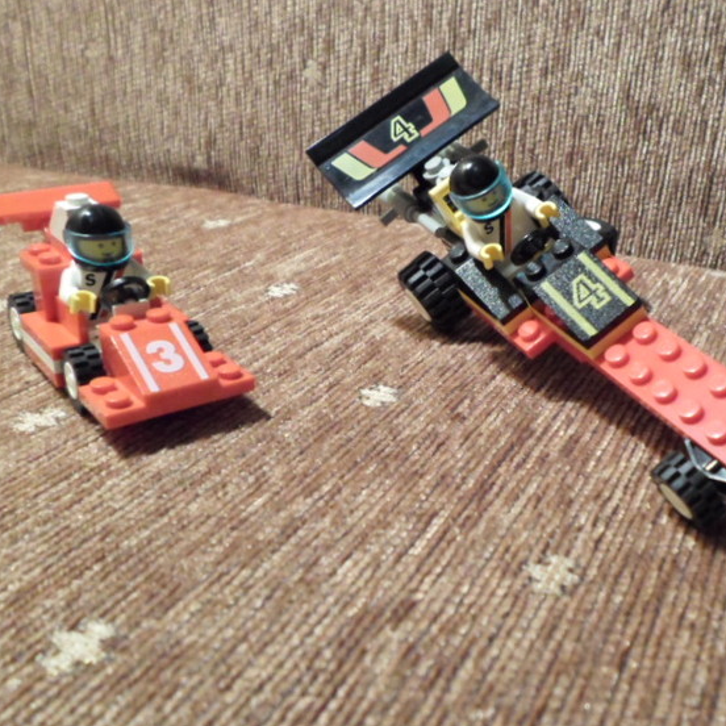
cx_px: 496
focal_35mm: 36
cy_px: 366
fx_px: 854
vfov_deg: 46.0
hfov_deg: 45.2
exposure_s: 1/15
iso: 400
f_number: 2.5
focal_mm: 4.5
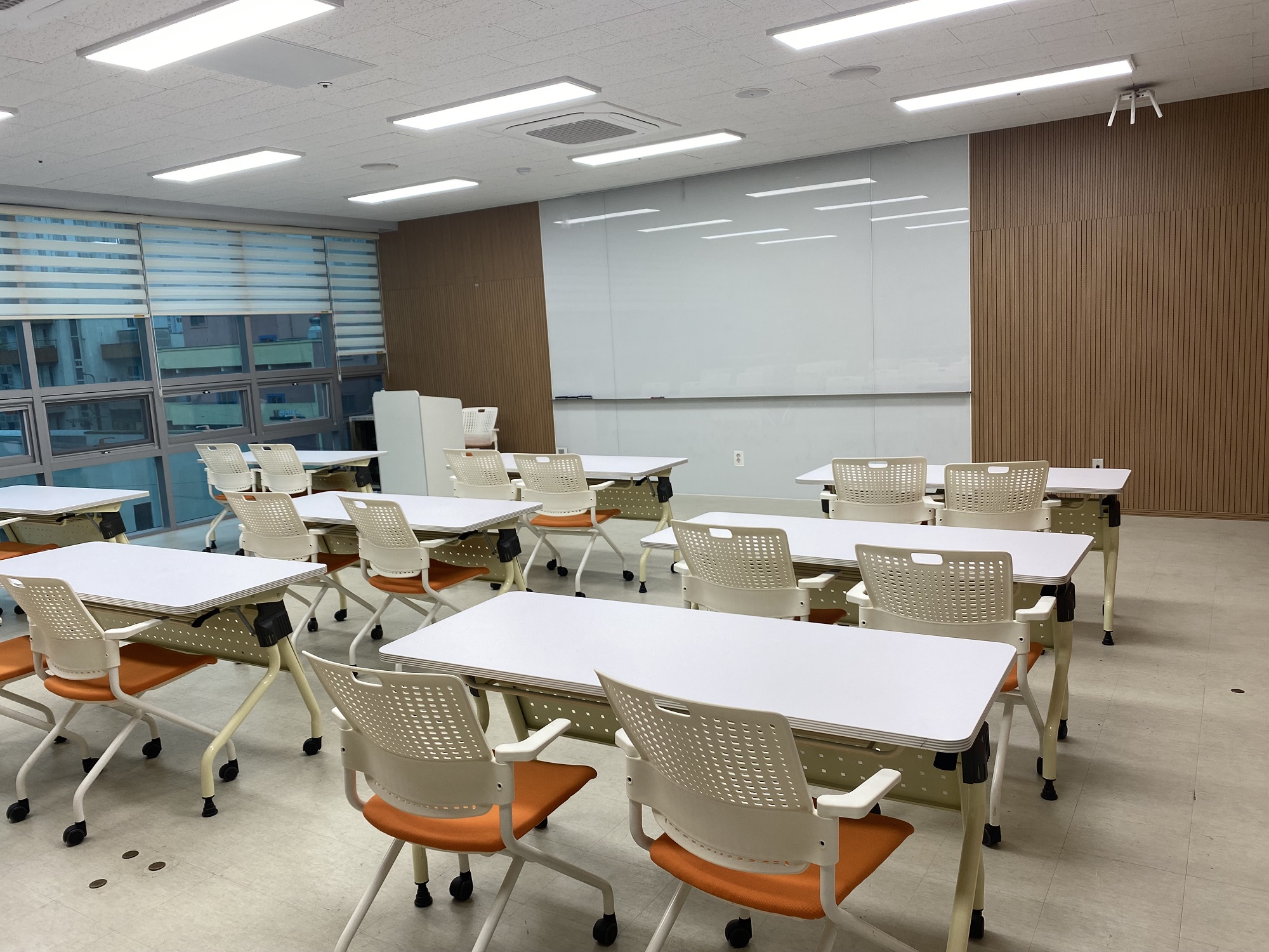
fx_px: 953
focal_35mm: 26
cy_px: 476
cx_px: 634
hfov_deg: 67.3
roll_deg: +2.6
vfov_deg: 53.1
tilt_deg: -7.9
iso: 40
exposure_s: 1/120
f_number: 1.8
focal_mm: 4.25
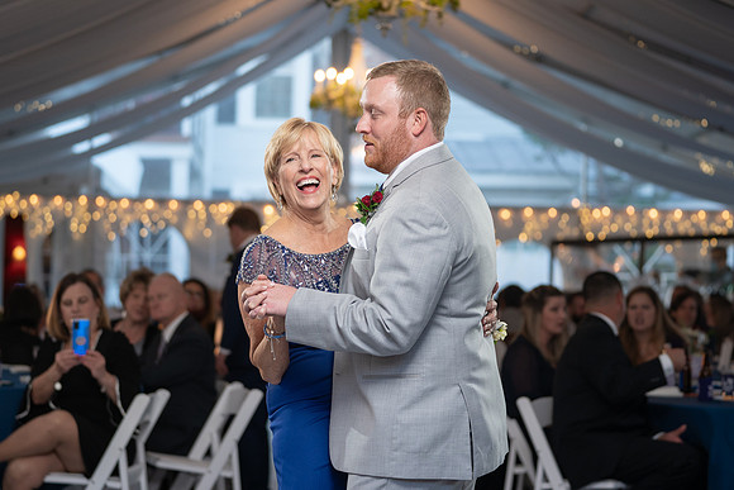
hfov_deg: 23.2
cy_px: 211
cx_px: 318
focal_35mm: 88
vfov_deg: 15.6
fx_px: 1790
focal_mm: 75
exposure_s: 1/250
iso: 500
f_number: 2.8
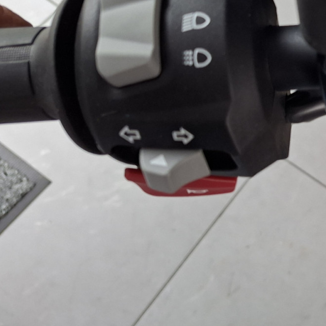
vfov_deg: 33.5
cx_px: 382
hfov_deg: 30.1
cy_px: 57
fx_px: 522
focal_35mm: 49
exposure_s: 1/40
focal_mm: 5.54
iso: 250
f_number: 1.8
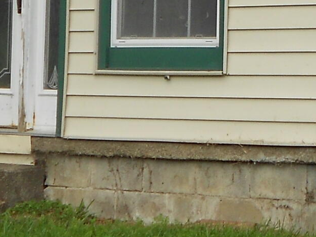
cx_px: 363
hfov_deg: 10.9
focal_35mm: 179
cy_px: -100
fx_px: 1634
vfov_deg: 8.2
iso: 80
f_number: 3.9
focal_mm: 6.7
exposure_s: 1/320
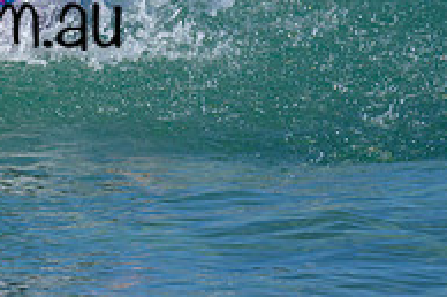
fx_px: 40815
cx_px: -253
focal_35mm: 3290
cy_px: -114
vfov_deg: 0.4
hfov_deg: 0.6
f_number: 6.3
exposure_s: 1/2000
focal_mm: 800
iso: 280
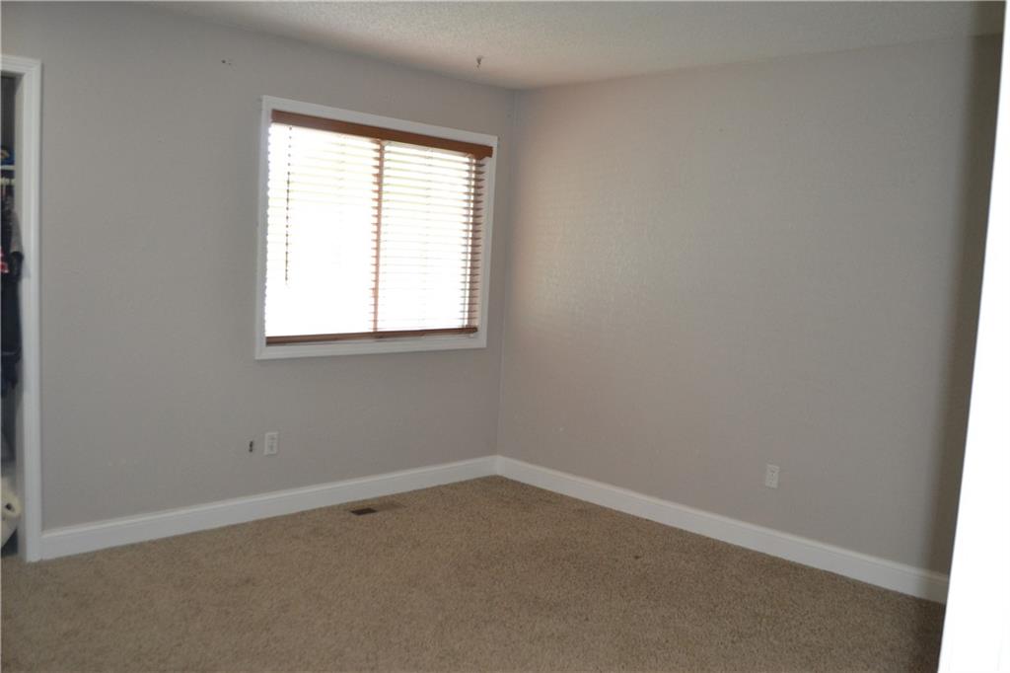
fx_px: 841
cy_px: 336
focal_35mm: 30
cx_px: 505
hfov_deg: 61.9
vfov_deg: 43.6
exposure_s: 1/60
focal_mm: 20
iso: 1100
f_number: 3.8
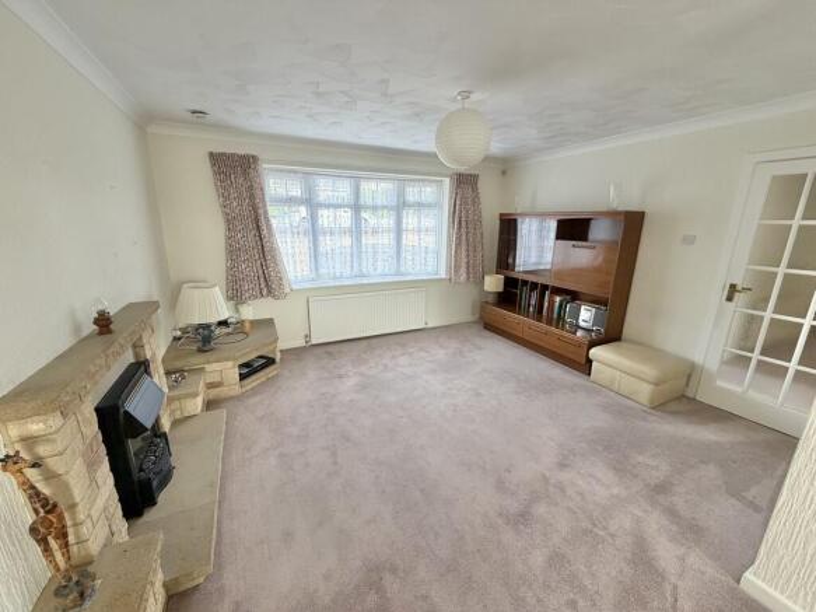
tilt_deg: -14.8
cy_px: 306
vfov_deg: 85.7
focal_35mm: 14
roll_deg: -0.1
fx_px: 330
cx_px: 408
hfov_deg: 102.1
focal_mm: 2.22
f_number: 2.2
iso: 200
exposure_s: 1/121
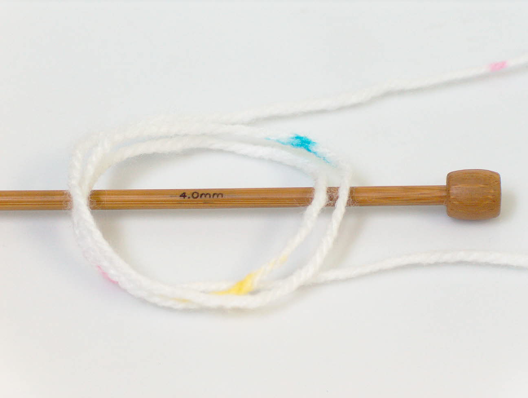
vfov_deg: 10.9
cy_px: 199
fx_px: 2077
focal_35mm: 136
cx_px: 264
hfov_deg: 14.5
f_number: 3
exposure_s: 1/36.8
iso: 200
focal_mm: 27.85
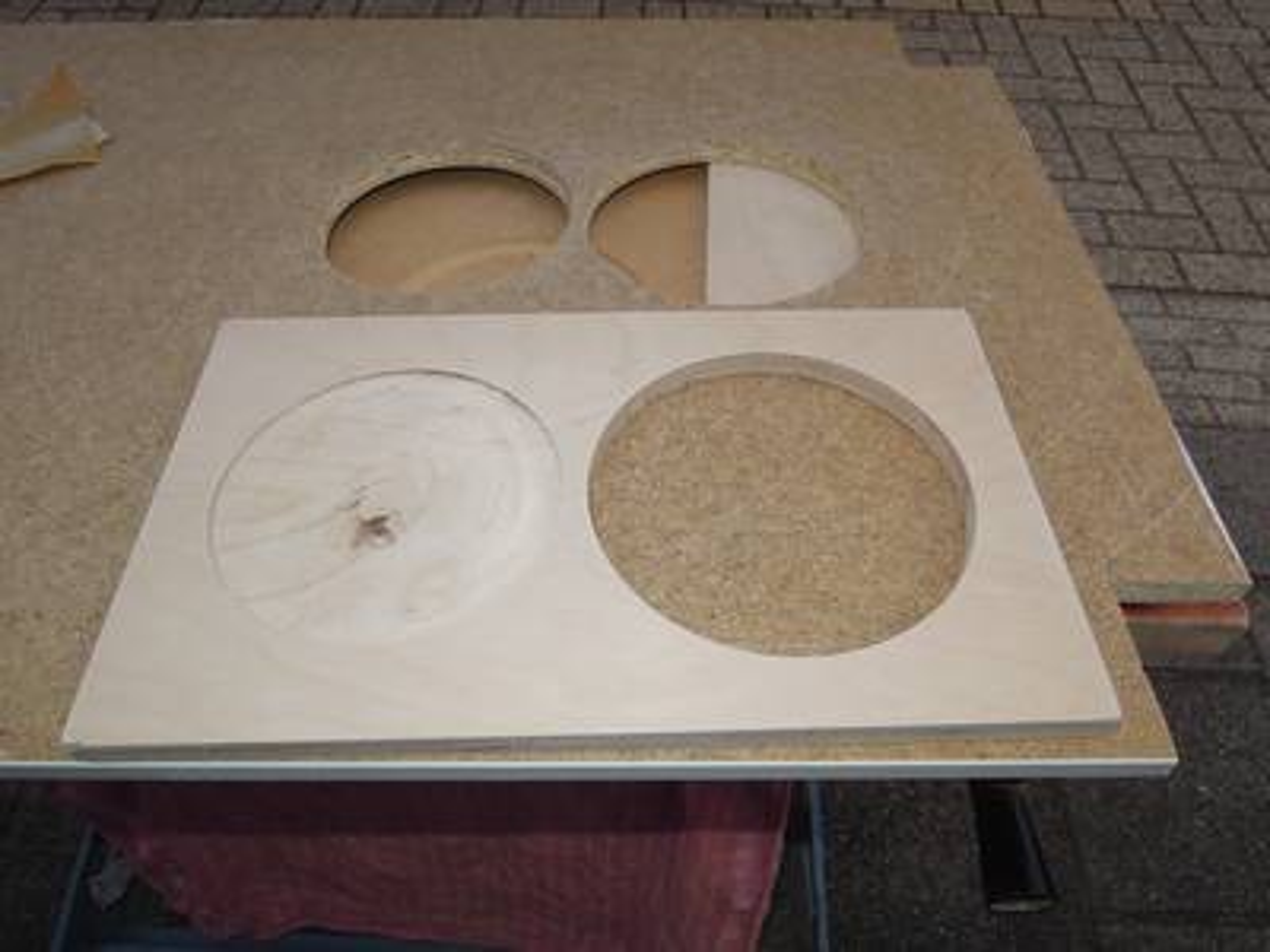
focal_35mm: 24
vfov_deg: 56.8
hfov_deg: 71.6
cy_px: 476
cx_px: 635
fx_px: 881
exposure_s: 1/1250
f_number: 4.5
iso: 160
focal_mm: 4.3
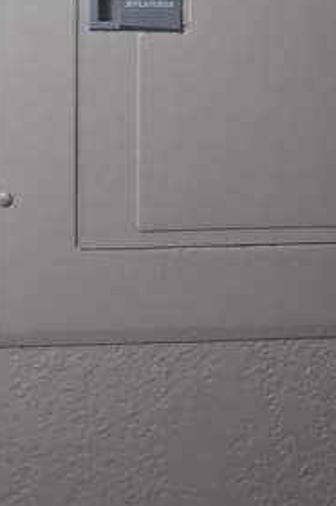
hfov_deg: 34.8
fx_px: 533
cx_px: 211
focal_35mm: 38
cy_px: 18
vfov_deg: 44.4
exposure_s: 1/120
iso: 587
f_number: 2.2
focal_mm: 2.35
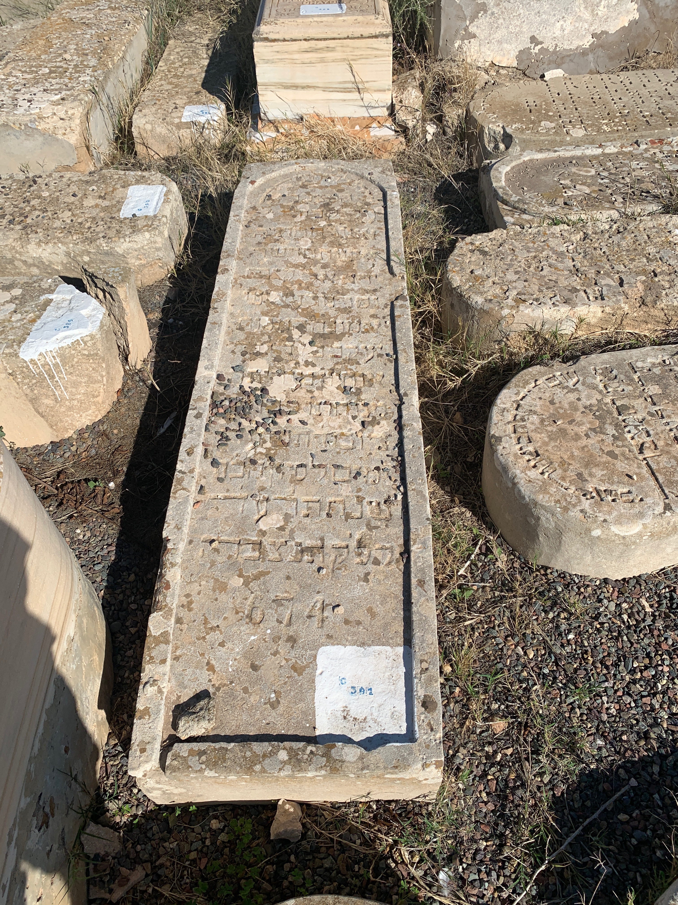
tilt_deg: -47.9
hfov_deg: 53.1
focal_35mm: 26
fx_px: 679
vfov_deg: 67.3
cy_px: 452
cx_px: 339
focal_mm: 4.25
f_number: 1.8
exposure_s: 1/3937
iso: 25
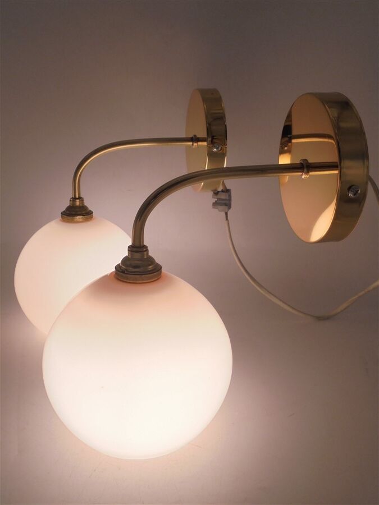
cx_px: 190
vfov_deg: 54.0
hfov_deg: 41.8
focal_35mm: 34
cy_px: 252
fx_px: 496
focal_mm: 6.1
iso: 100
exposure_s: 1/160
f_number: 4
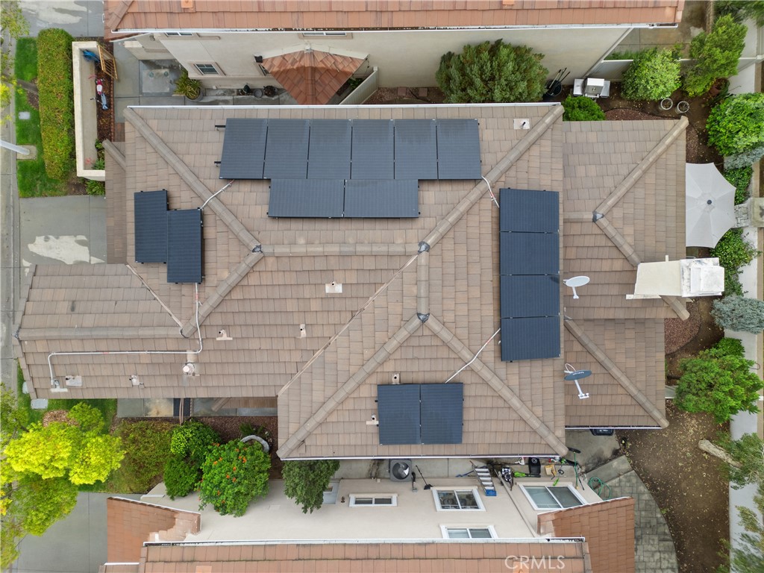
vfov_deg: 56.8
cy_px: 286
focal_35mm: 24
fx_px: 530
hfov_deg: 71.6
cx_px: 382
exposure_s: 1/500
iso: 110
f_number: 1.7
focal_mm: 6.72
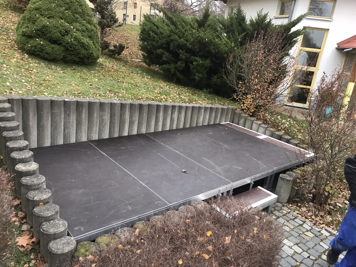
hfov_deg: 63.4
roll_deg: -7.9
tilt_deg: -18.8
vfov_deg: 49.7
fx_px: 288
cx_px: 178
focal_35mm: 28
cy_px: 134
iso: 32
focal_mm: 3.99
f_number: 1.8
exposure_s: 1/25
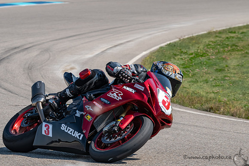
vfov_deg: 4.4
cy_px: 112
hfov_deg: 6.6
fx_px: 2147
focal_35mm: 310
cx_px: 106
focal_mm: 230
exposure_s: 1/1250
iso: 720
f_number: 11
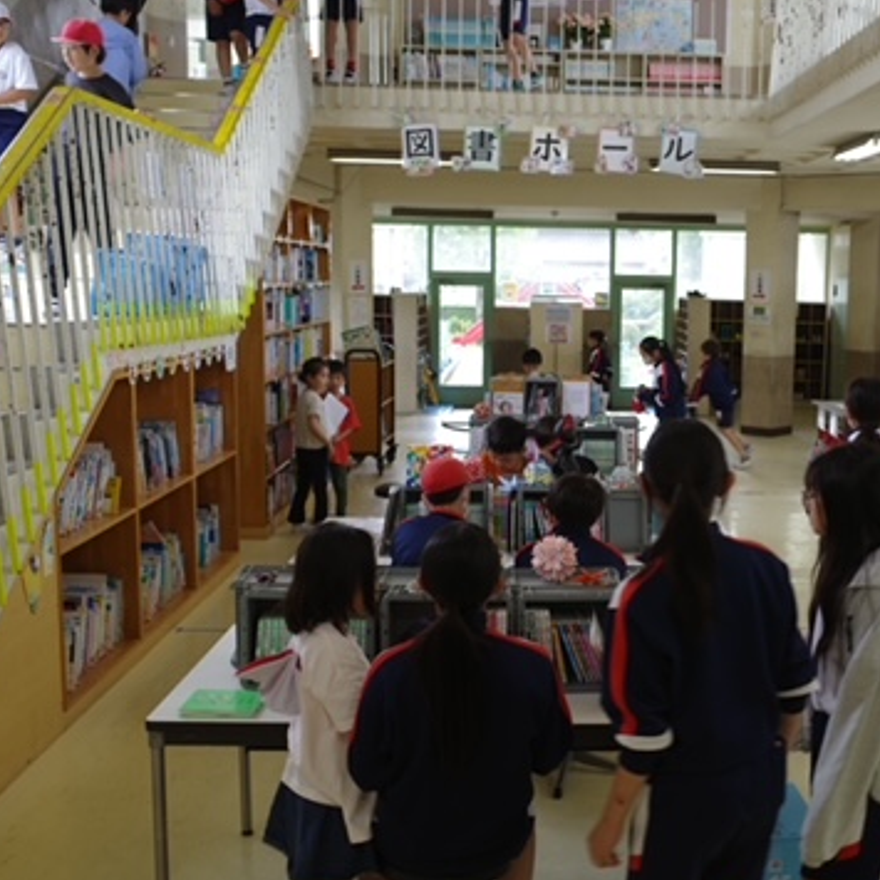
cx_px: 642
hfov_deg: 38.3
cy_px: 439
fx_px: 1237
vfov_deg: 39.2
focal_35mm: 43
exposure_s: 1/50
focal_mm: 18.3
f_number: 2.8
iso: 100
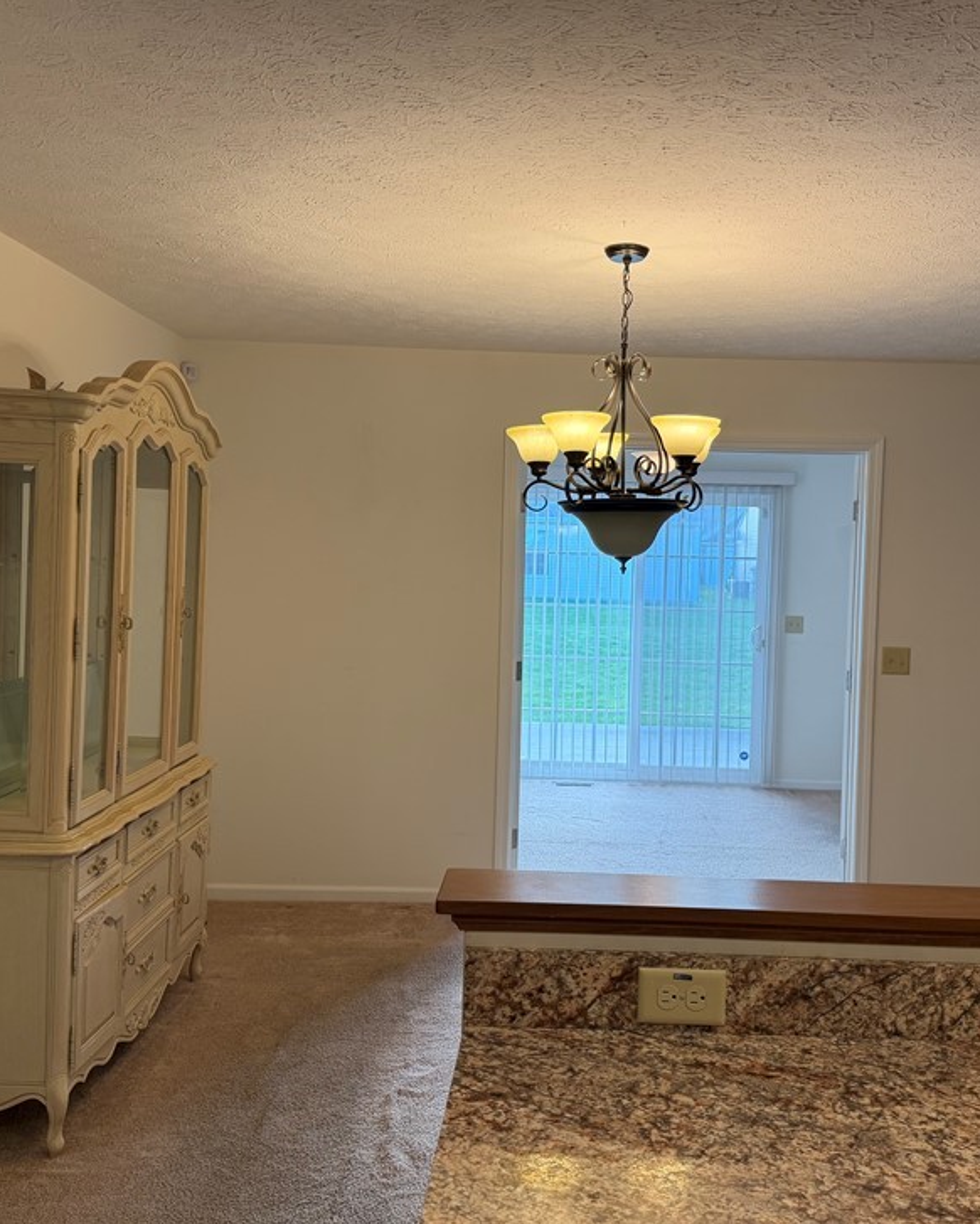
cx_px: 559
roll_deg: -1.6
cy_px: 608
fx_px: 1196
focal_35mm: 33
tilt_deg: -0.8
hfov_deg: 44.4
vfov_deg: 54.2
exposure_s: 1/123
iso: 125
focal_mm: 6.76
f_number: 1.78
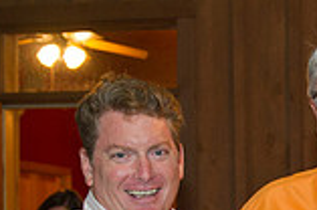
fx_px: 1169
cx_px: 458
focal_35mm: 133
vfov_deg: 10.0
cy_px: 307
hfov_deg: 14.5
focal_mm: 36
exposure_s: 1/60
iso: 800
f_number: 3.5
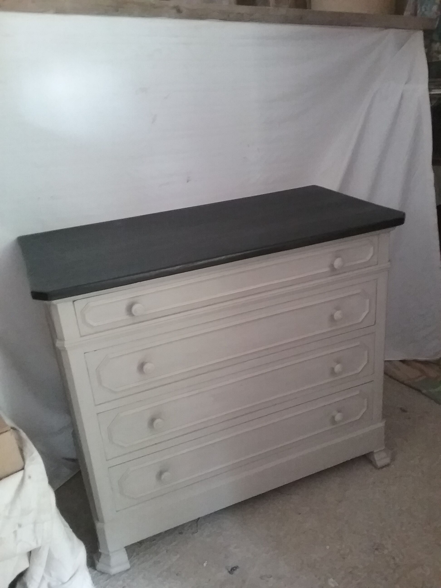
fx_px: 527
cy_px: 294
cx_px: 220
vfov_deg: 58.4
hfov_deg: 45.4
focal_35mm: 31
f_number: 2.2
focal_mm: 3.3
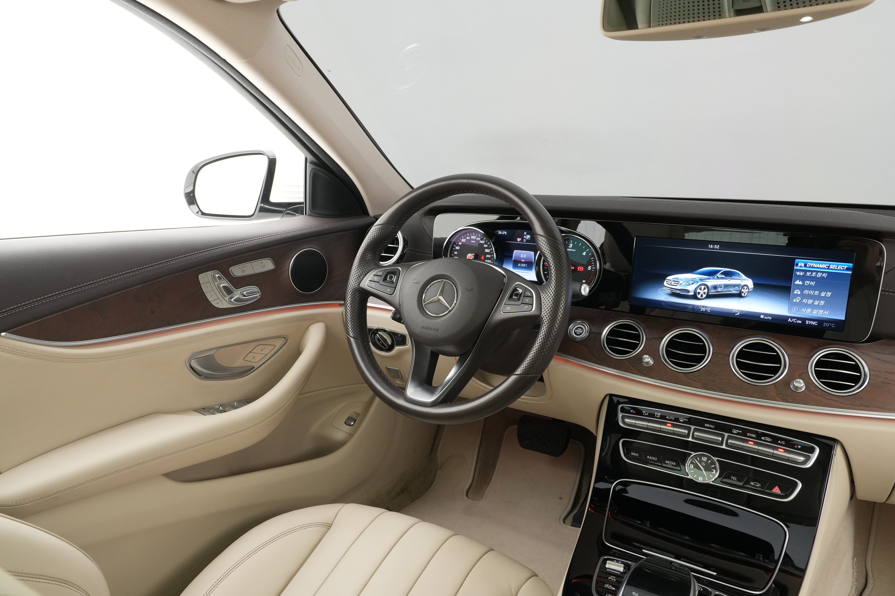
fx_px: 597
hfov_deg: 73.7
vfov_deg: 53.1
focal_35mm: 24
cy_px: 298
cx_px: 448
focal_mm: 16
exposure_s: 1/30
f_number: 7.1
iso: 1000
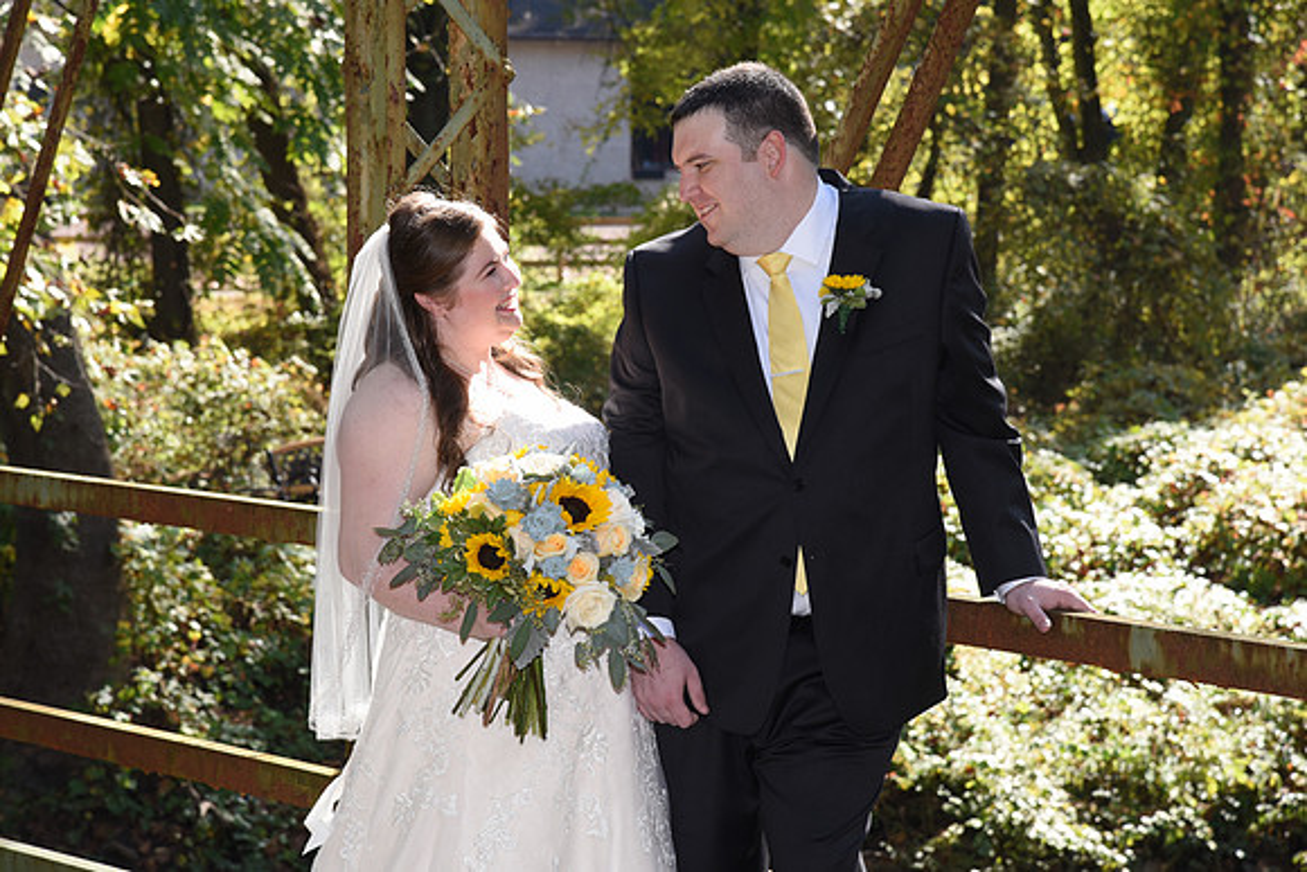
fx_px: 4067
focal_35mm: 112
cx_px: 654
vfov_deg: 12.2
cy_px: 436
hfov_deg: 18.3
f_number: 9
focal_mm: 112
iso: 640
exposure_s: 1/200
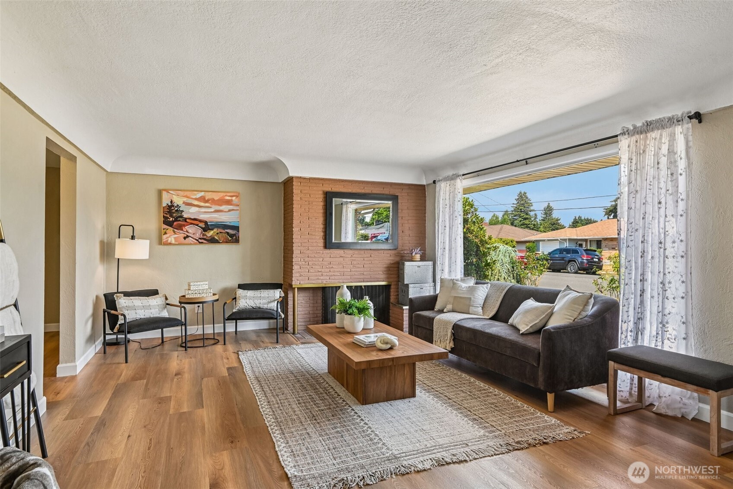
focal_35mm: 20
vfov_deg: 61.9
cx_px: 366
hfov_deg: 84.0
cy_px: 244
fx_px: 407
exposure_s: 1/100
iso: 400
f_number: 8
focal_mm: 20
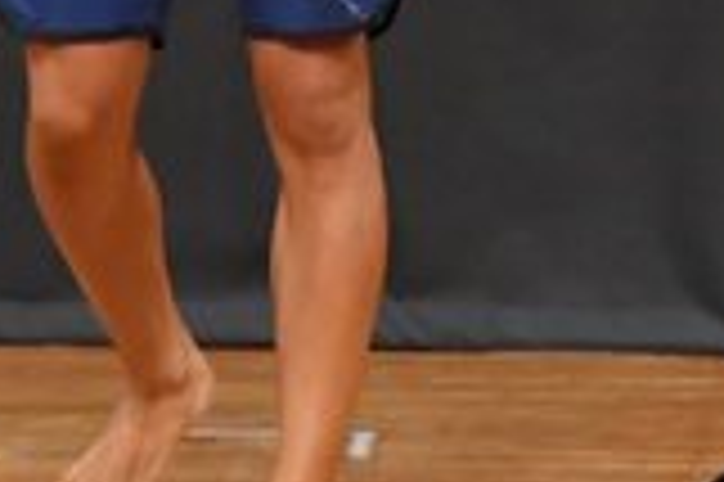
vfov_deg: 1.2
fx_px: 23224
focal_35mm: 1156
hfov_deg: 1.8
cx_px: 16
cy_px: -266
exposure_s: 1/400
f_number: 5.6
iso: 6400
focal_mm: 160
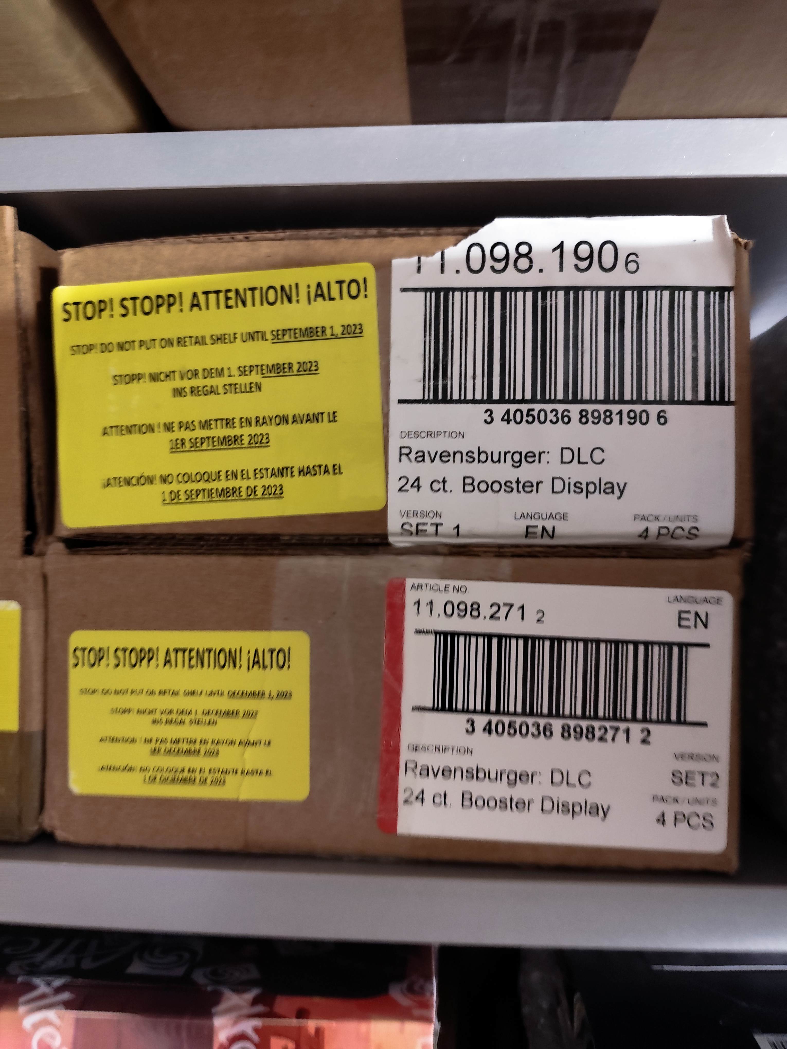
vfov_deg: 73.9
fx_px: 697
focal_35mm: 23
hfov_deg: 58.9
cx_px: 394
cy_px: 524
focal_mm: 6.19
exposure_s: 1/16.7
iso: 2000
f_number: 1.65
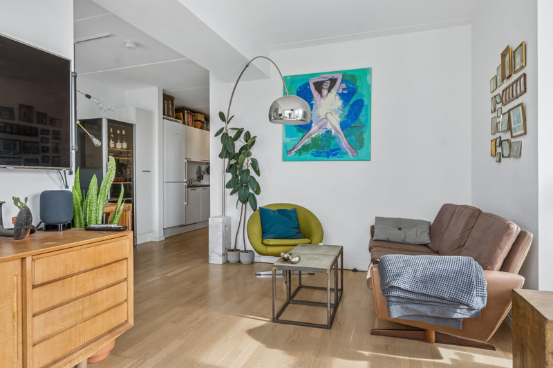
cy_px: 184
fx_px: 346
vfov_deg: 56.1
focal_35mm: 22
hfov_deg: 77.3
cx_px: 276
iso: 200
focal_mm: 15
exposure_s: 1/30
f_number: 8
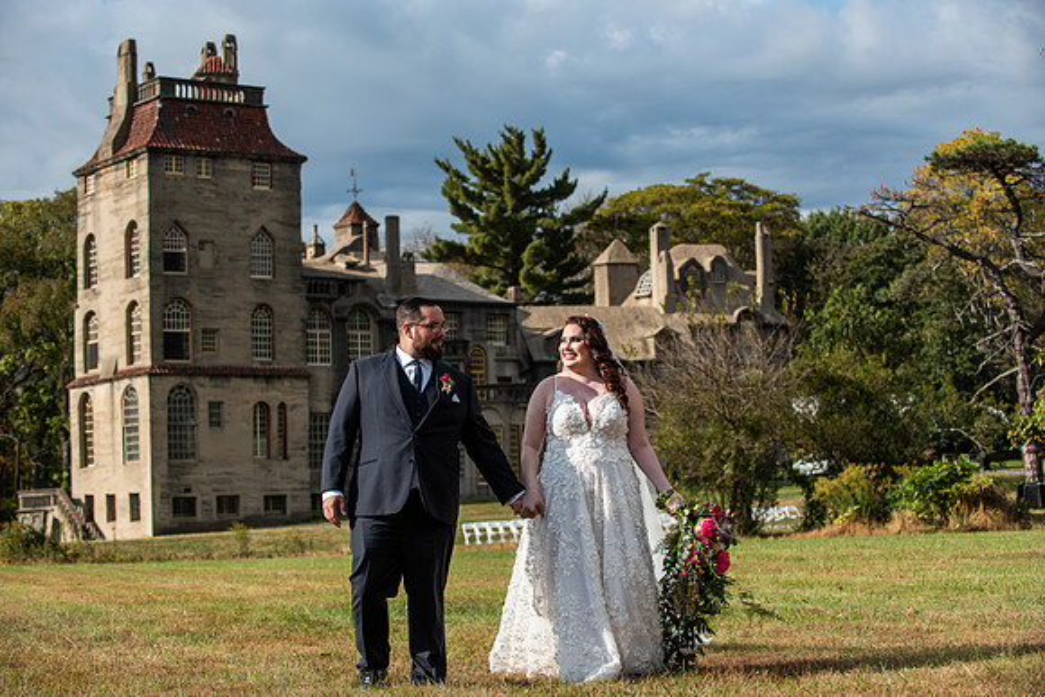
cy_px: 348
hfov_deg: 28.8
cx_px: 522
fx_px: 2032
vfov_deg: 19.5
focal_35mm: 70
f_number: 4.5
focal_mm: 70
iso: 320
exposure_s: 1/3200
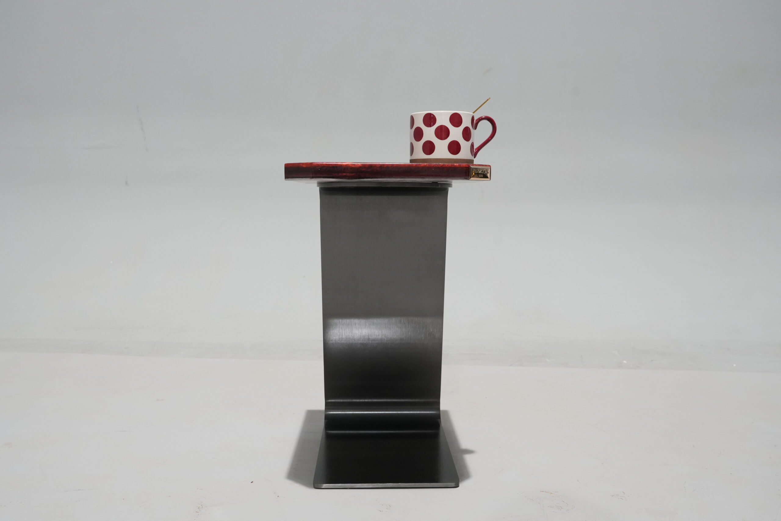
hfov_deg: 57.2
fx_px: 716
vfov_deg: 40.0
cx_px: 390
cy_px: 260
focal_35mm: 33
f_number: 7.1
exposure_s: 1/20
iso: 3200
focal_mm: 33
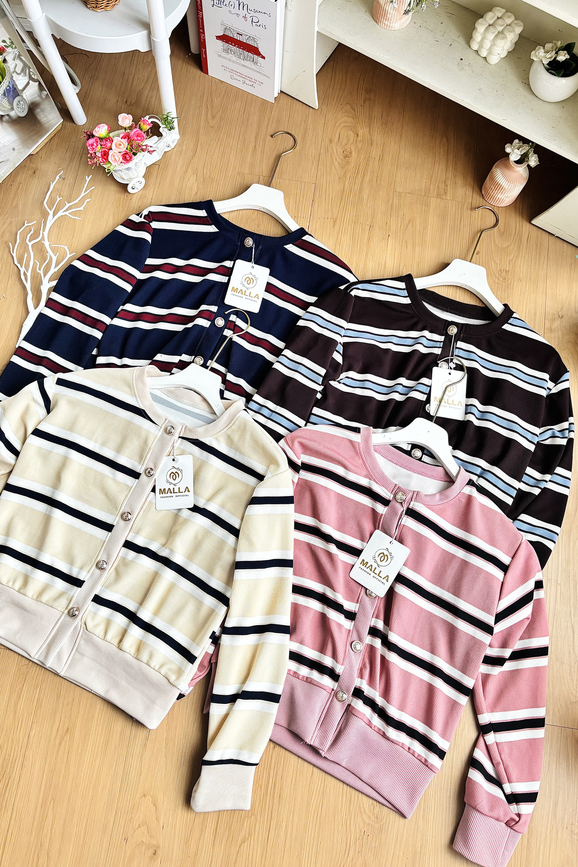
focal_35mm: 28
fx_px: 674
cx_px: 265
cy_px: 423
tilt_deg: -73.7
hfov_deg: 46.4
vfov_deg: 65.5
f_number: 1.6
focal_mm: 5.96
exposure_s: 1/98
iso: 125
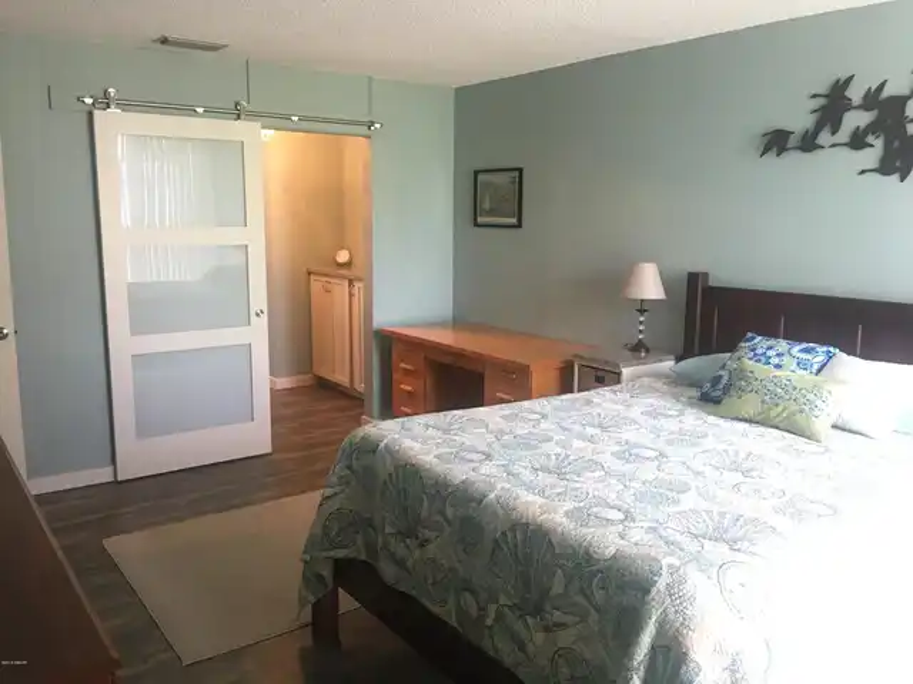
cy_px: 342
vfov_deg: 48.2
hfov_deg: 61.7
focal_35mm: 29
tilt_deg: -7.9
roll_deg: -0.4
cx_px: 456
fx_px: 765
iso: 80
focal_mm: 4.15
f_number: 2.2
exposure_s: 1/15
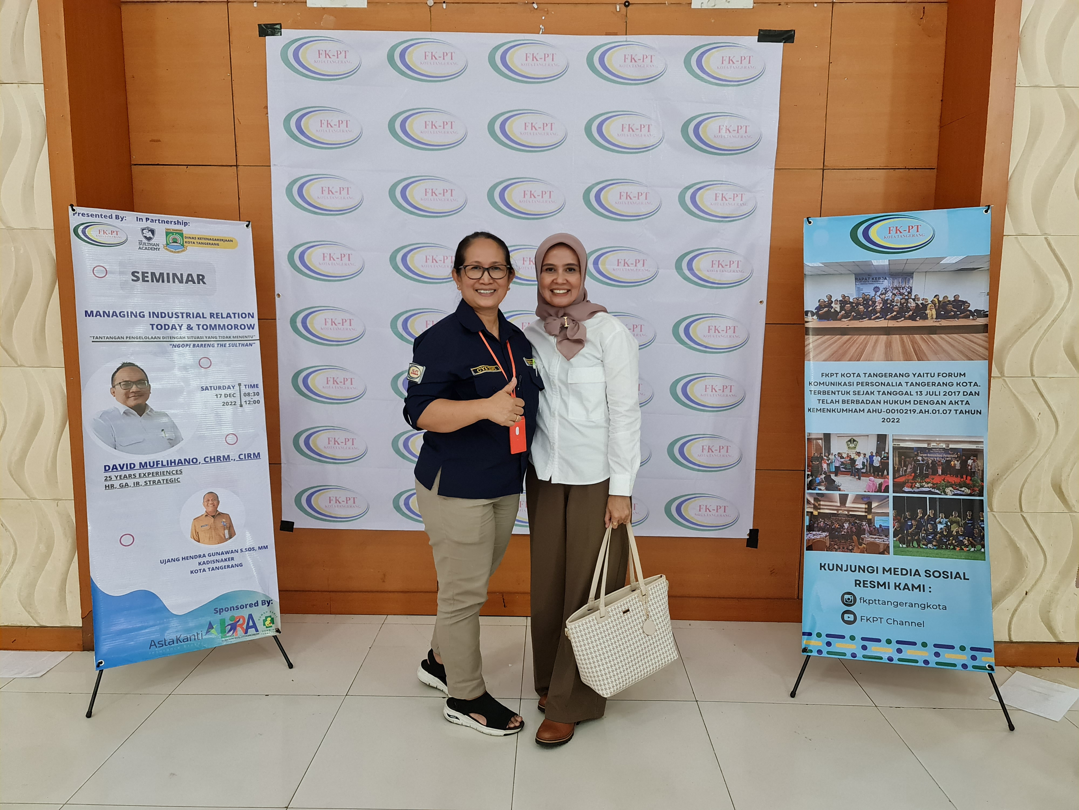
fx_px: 779
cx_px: 540
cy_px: 405
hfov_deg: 69.4
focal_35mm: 25
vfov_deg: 54.9
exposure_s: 1/50
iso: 800
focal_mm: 7
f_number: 1.8
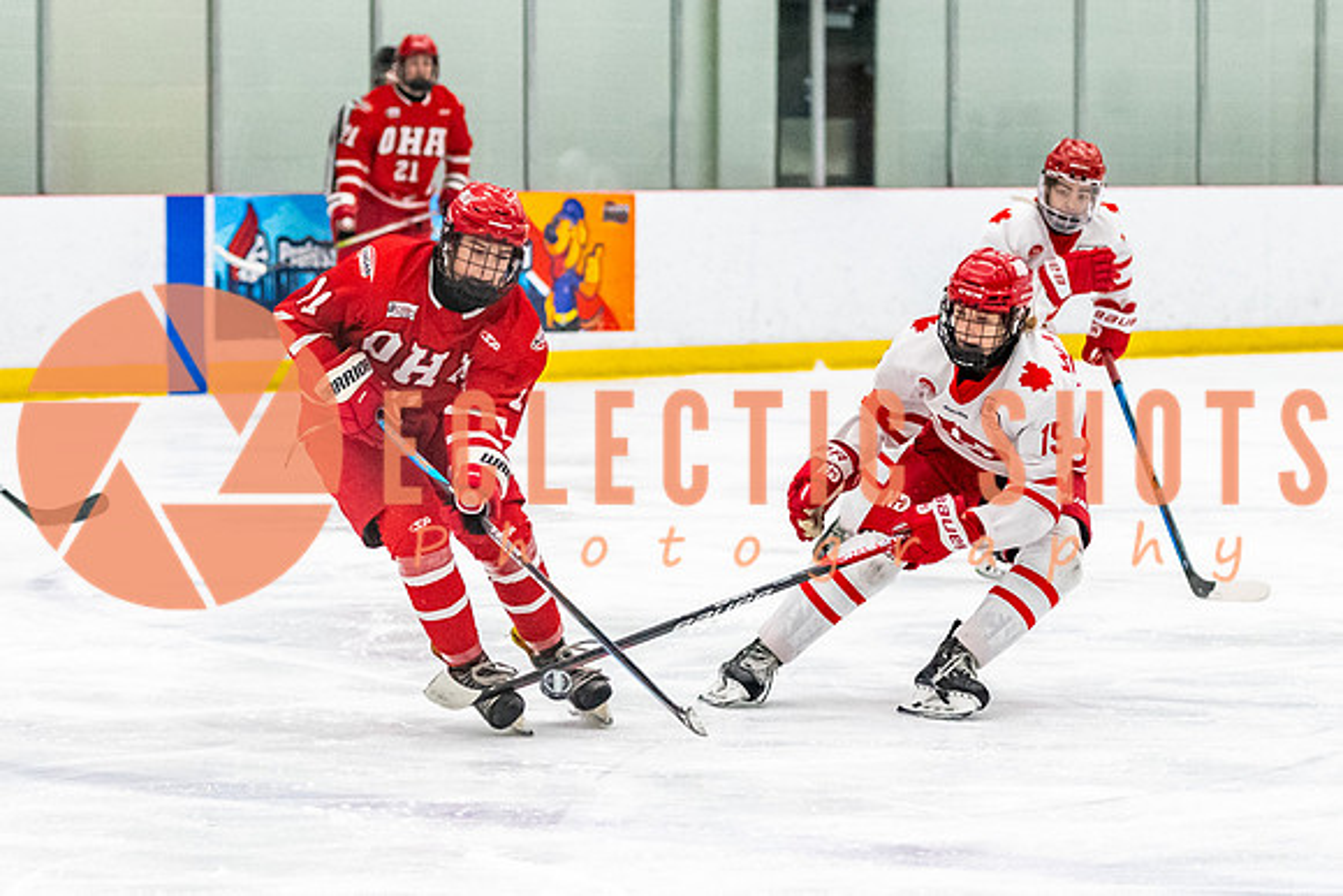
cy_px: 433
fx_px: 7507
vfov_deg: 6.8
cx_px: 578
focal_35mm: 201
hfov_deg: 10.2
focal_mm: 90
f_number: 2.8
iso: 4000
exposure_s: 1/800
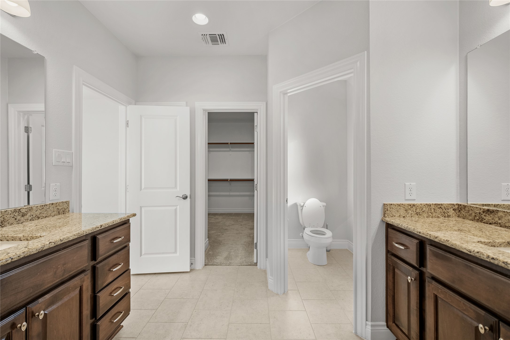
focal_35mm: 15
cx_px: 255
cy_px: 170
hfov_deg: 100.4
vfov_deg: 77.3
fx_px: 212
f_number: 2.8
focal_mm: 10
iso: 160
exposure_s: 1/25
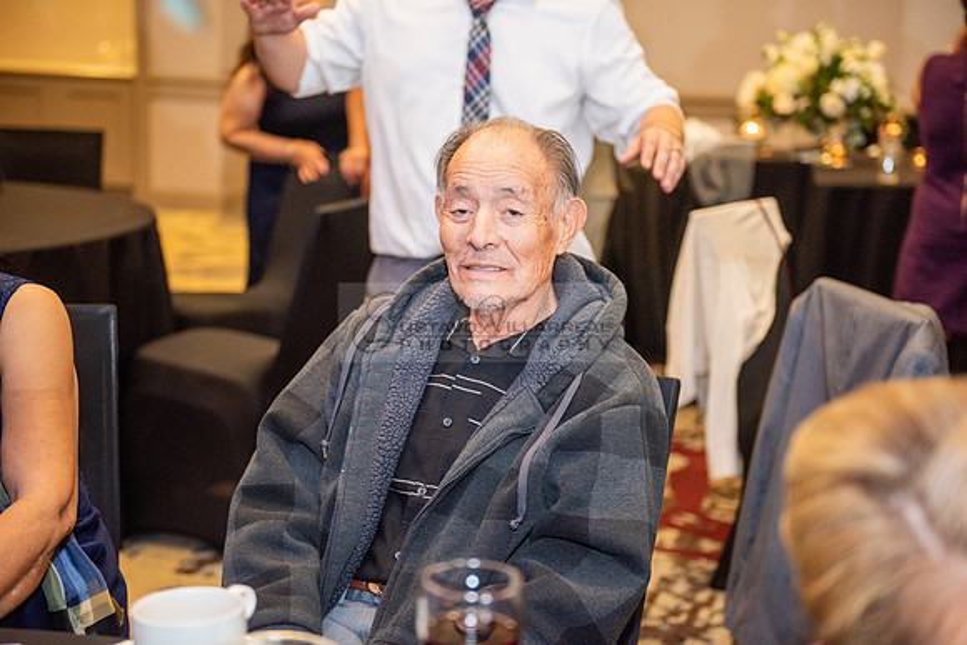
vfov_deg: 22.6
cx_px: 484
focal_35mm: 60
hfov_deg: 33.4
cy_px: 322
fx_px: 1612
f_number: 2.8
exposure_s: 1/125
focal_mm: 60
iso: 1600
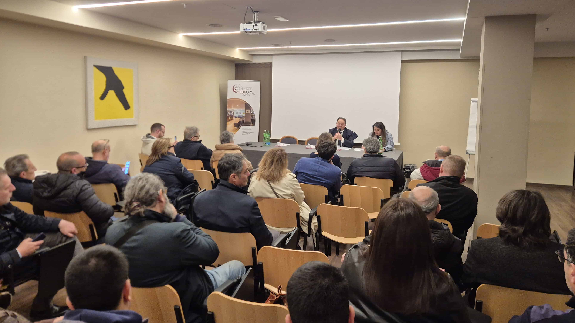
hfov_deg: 71.9
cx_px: 298
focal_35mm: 26
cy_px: 125
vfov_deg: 44.1
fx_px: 396
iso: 500
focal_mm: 5.4
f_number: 1.8
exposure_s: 1/100
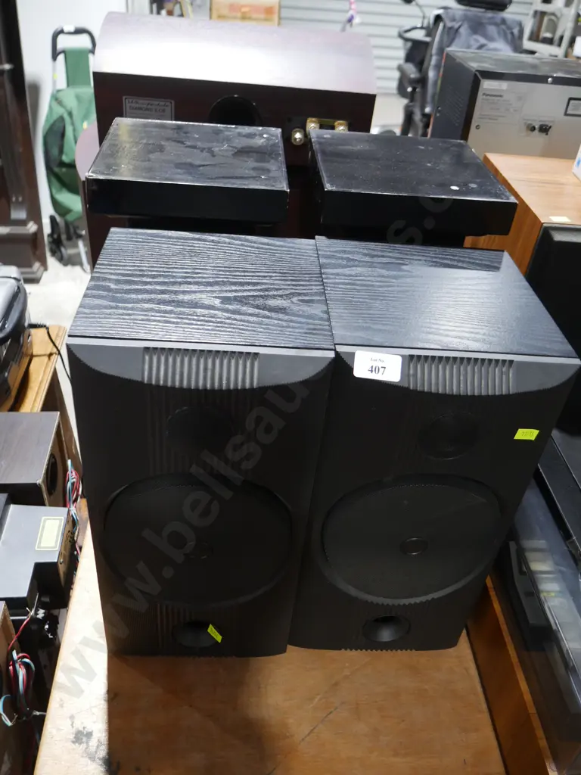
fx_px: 671
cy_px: 388
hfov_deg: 46.8
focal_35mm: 30
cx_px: 290
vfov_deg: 60.0
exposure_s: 1/60
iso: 800
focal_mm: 15
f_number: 3.6
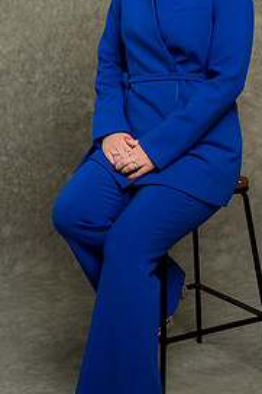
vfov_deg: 22.3
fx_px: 995
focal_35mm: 91
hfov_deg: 15.0
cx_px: 171
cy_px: 119
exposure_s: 1/160
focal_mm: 55
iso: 125
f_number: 4
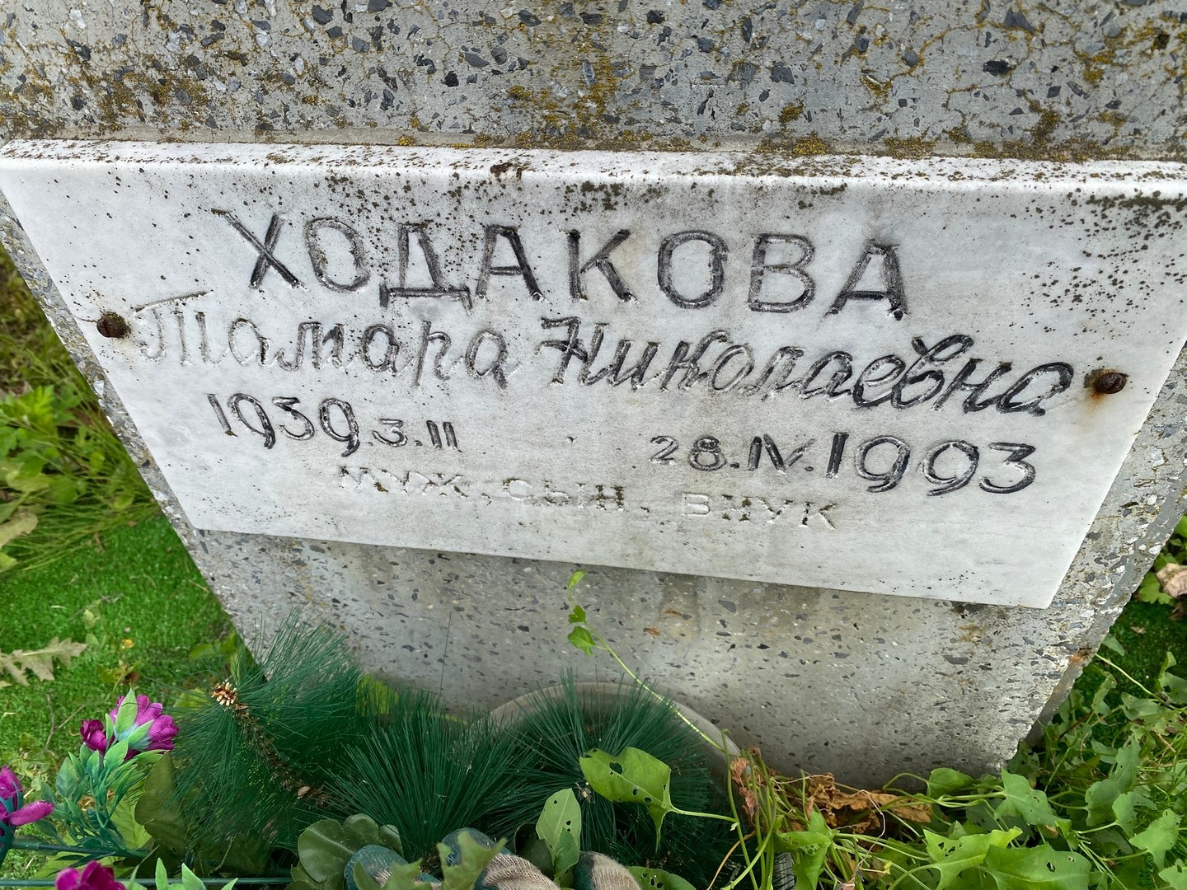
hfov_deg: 67.3
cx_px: 594
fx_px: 892
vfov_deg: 53.1
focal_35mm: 26
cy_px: 445
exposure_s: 1/1565
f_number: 1.8
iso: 32
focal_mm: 4.25
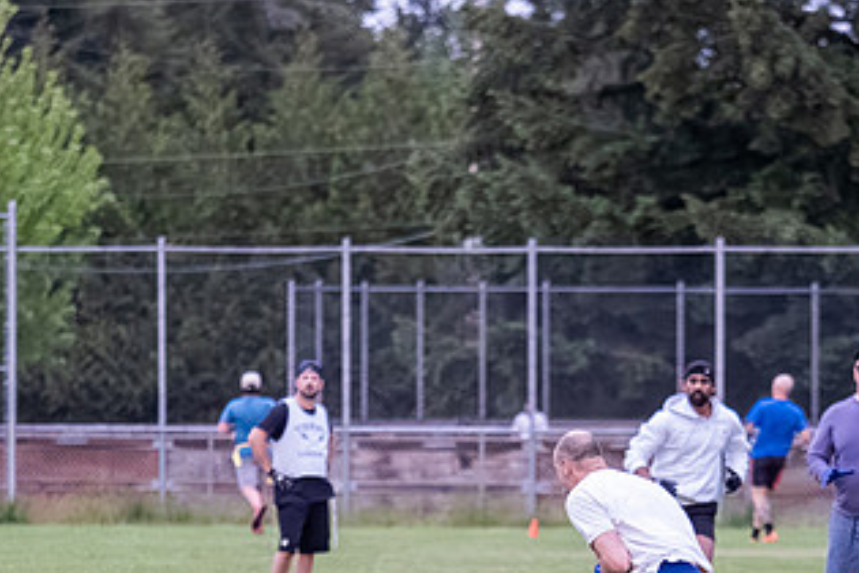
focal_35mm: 364
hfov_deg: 5.7
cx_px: 592
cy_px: 591
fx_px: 8685
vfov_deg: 3.8
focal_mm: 95
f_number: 2.8
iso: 6400
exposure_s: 1/1000
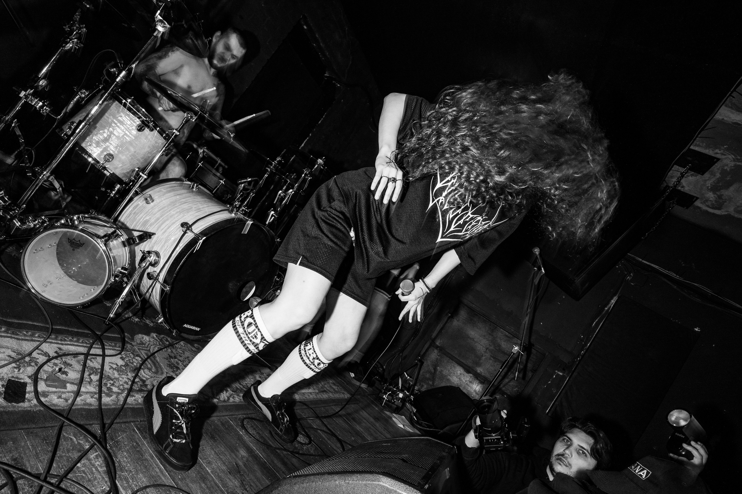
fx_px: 388
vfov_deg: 65.0
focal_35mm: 19
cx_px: 348
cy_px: 249
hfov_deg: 87.3
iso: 500
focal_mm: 17
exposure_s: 1/15
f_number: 5
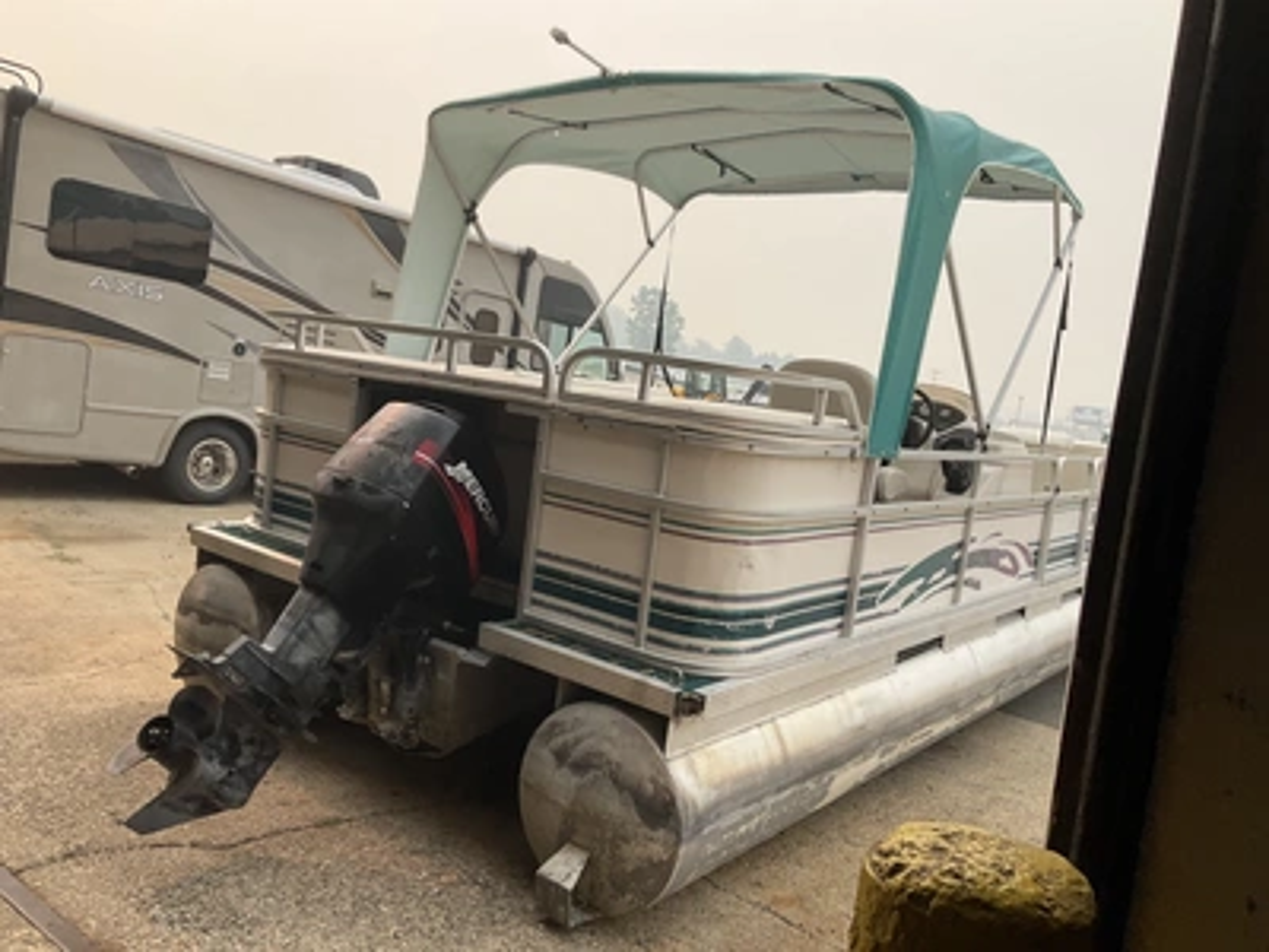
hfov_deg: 61.7
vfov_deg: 48.2
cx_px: 634
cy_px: 476
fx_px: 1063
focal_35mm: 29
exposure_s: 1/1035
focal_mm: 3
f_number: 1.8
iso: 25
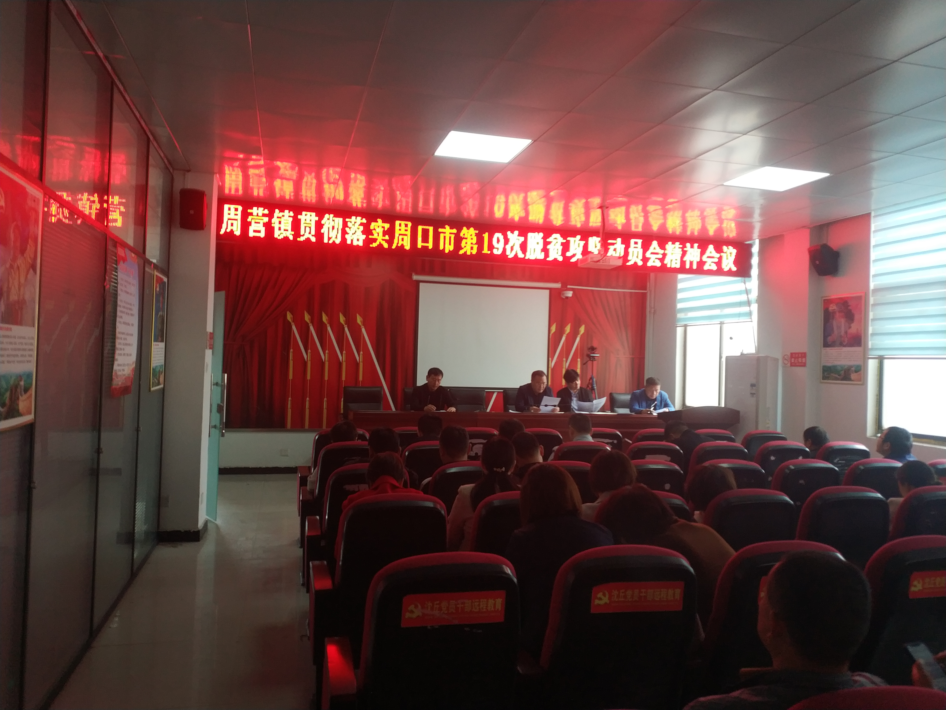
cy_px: 355
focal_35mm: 32
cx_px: 473
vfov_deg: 44.2
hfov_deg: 56.8
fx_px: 875
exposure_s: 1/30
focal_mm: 4.5
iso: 189
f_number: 2
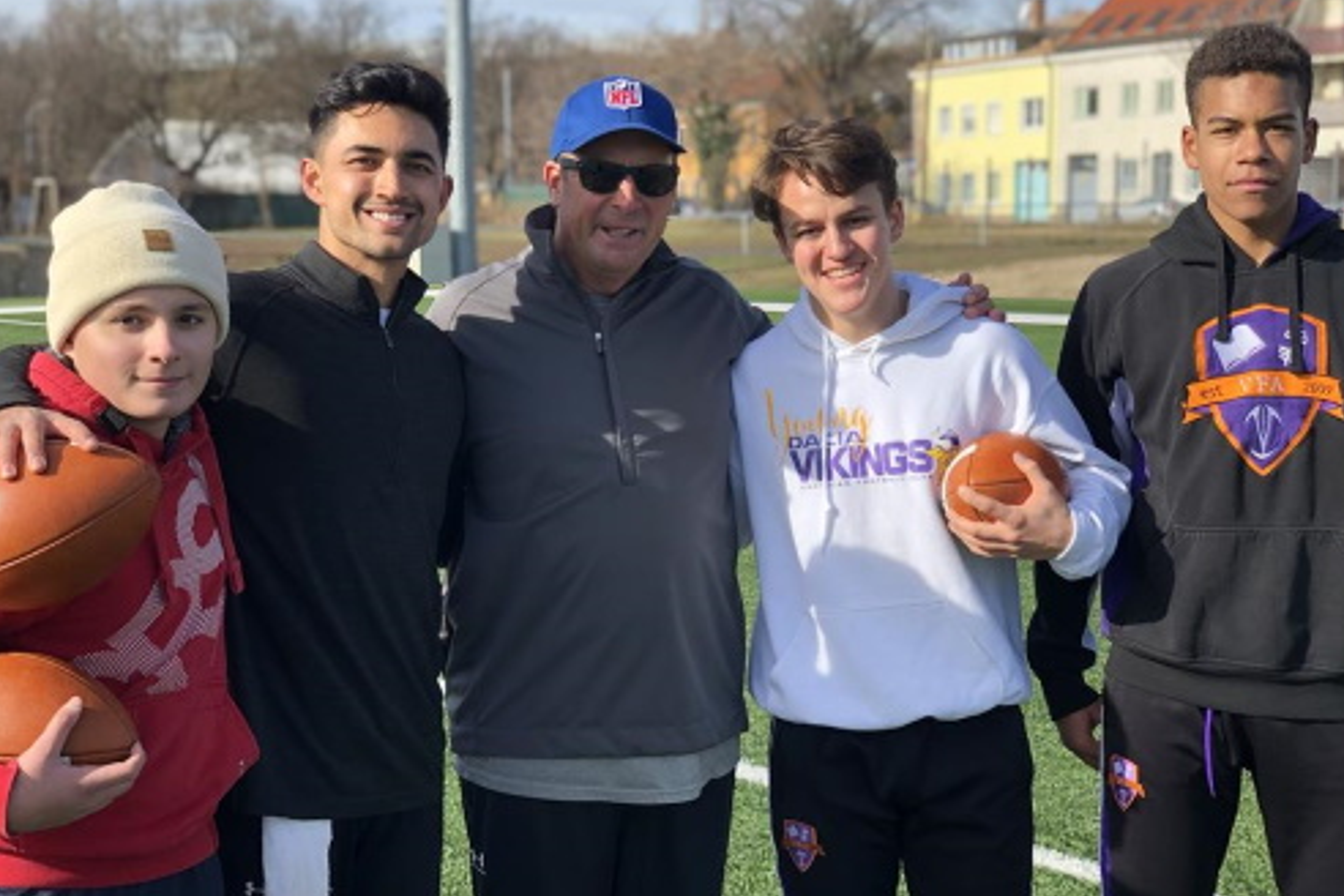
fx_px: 2053
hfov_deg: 36.2
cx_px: 669
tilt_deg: -6.9
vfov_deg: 24.6
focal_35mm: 55
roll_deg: +1.1
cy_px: 452
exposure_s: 1/545
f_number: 2.4
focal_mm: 6
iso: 16
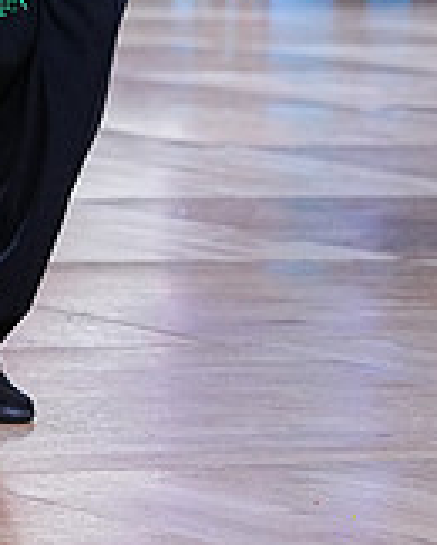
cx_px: -39
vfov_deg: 5.8
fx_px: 5309
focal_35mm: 329
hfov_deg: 4.7
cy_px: -178
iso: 1600
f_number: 4
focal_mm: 98
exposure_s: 1/500
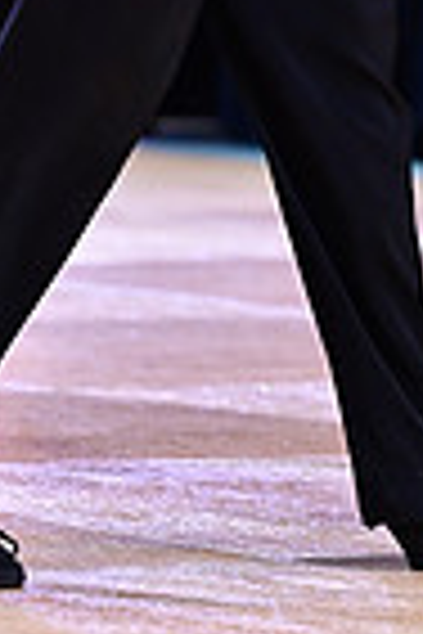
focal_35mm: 554
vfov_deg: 3.7
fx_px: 9763
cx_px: 387
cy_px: -234
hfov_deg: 2.5
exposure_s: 1/250
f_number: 3.5
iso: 1600
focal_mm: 135
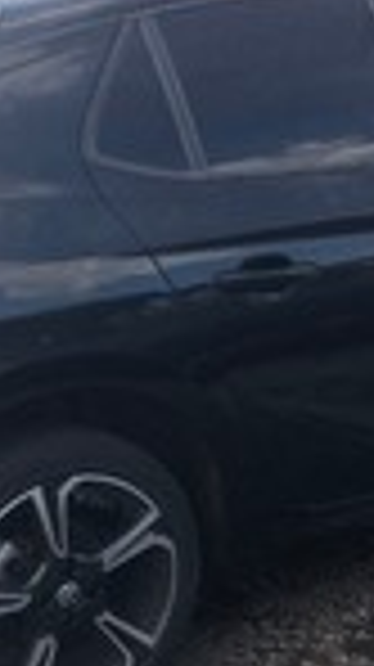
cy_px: 328
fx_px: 1272
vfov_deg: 29.4
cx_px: 239
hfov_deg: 16.7
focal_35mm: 72
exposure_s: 1/357
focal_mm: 4
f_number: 1.8
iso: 20
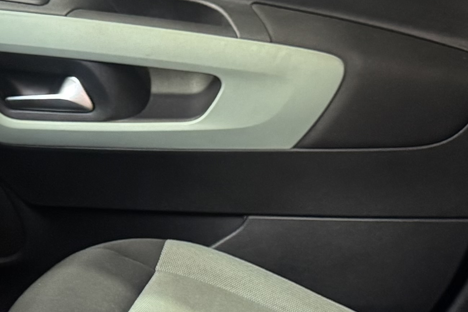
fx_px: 1430
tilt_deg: -22.8
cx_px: -101
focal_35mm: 110
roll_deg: -2.7
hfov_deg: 17.7
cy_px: 308
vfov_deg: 12.3
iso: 400
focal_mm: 6.76
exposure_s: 1/60
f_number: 1.78
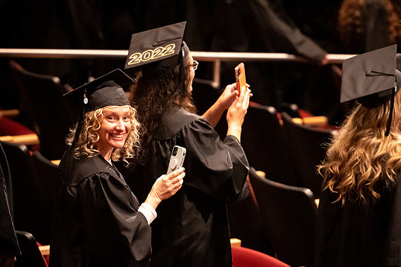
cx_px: 279
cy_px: 126
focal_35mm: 377
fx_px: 4200
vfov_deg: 3.6
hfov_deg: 5.5
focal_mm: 200
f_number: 2.8
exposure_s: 1/160
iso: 4000
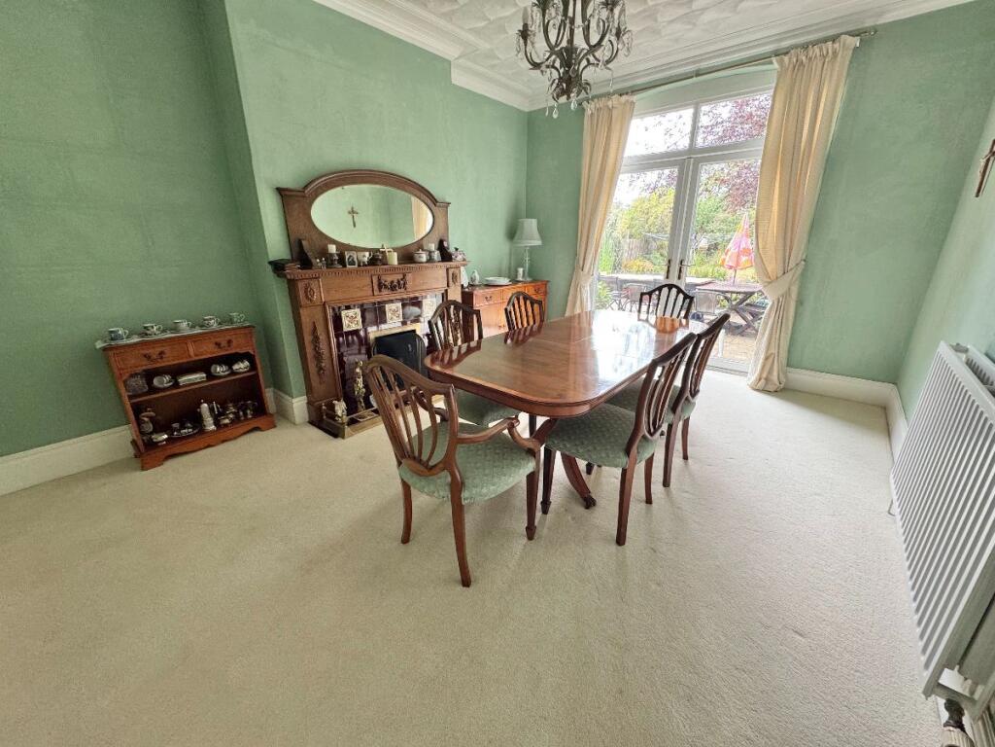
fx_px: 402
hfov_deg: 102.1
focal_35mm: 14
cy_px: 374
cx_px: 498
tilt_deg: -17.5
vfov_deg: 85.7
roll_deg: -0.2
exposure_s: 1/99
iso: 200
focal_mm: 2.22
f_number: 2.2
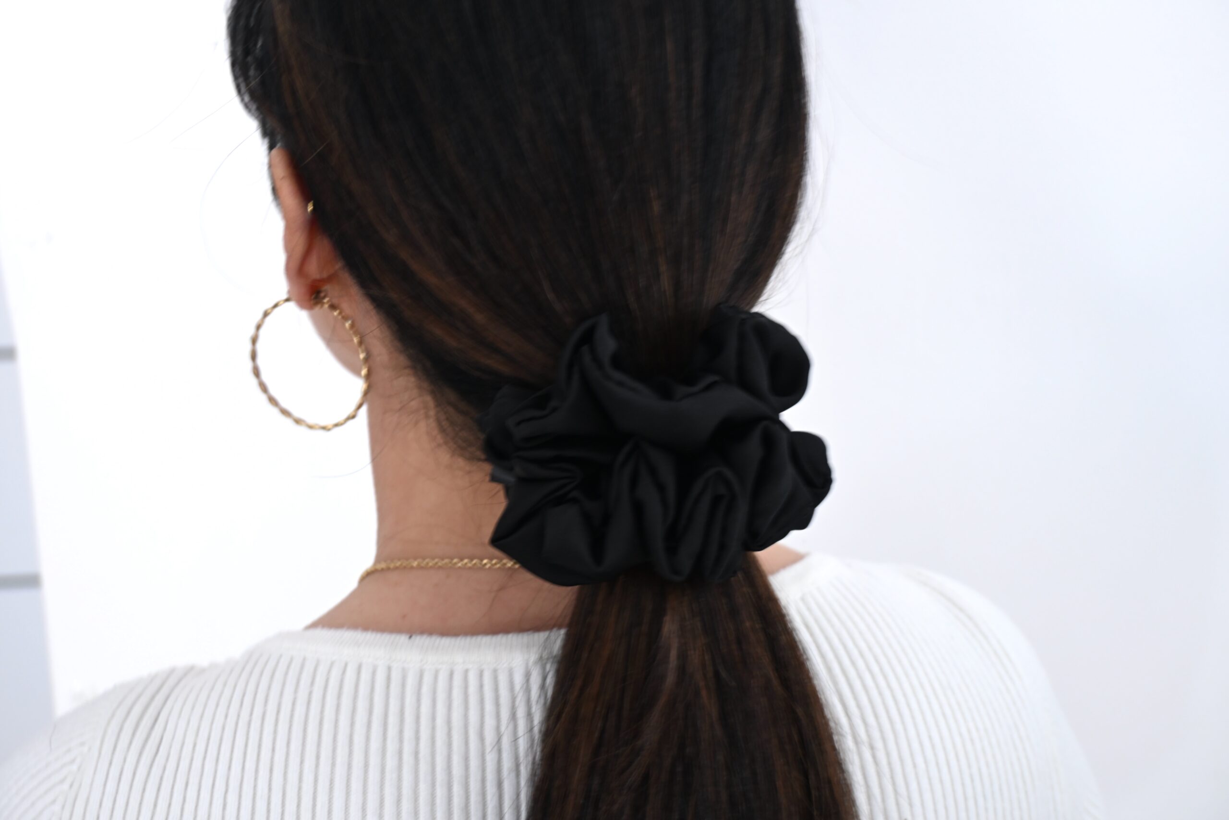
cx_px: 614
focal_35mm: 44
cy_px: 410
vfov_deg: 30.9
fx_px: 1485
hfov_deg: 45.0
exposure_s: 1/4
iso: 200
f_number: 4.8
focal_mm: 29
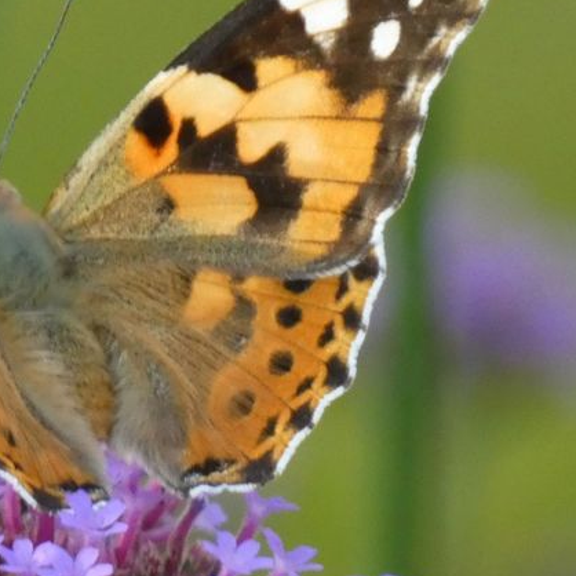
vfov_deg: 1.4
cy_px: 232
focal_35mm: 1292
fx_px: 24323
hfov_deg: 1.4
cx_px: 52
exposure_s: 1/100
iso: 640
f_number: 5.6
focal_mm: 128.4
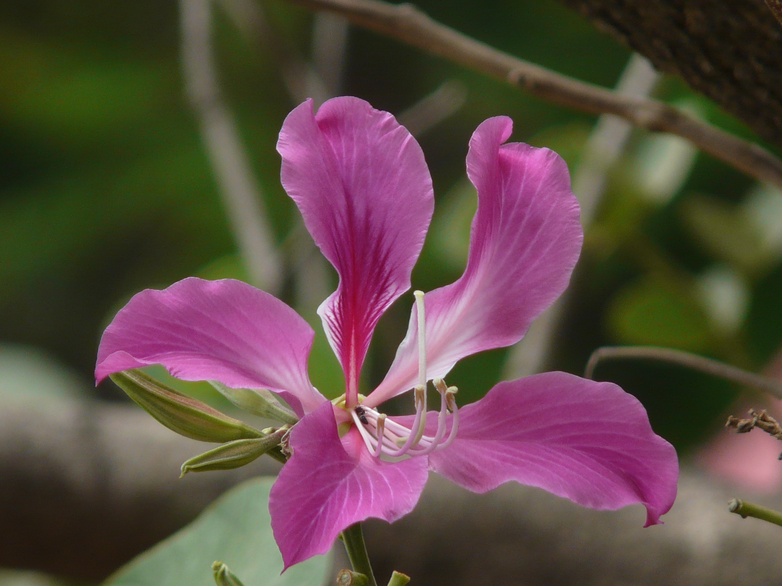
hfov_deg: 2.5
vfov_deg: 1.9
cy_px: 293
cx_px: 391
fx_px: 18140
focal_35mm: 803
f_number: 4.2
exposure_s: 1/200
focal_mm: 82.8
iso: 100
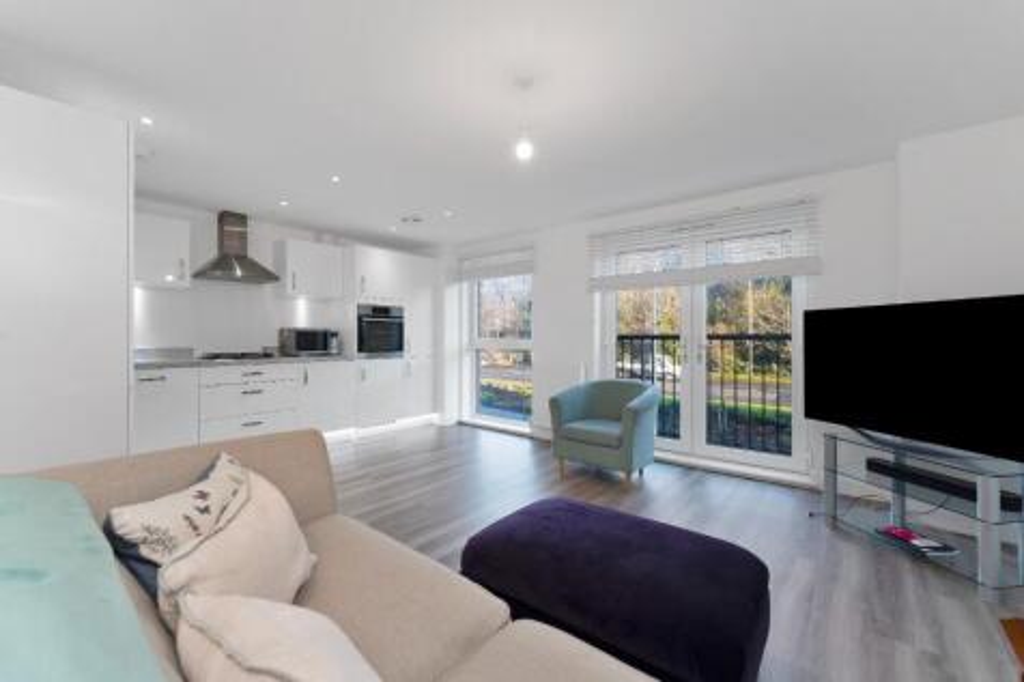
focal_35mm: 14
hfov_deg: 104.3
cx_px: 512
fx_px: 398
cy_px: 341
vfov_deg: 81.2
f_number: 5.6
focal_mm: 14
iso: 160
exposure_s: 1/25
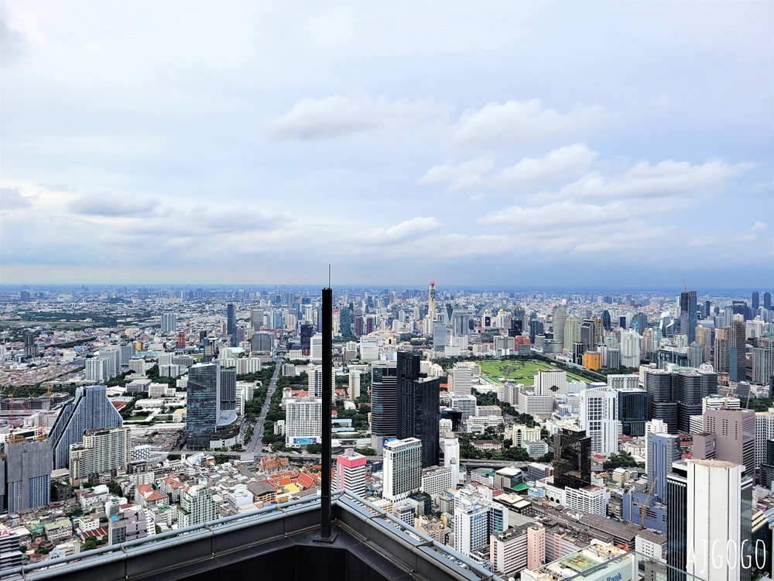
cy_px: 290
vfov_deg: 53.1
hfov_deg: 67.3
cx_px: 387
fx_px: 581
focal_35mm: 26
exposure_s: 1/1839
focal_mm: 5.4
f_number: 1.8
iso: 40
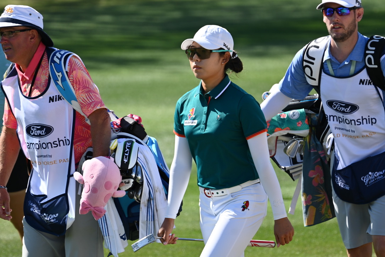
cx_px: 192
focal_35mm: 600
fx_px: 6416
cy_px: 128
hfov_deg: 3.4
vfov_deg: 2.3
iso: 220
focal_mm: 400
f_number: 5.6
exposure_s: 1/640
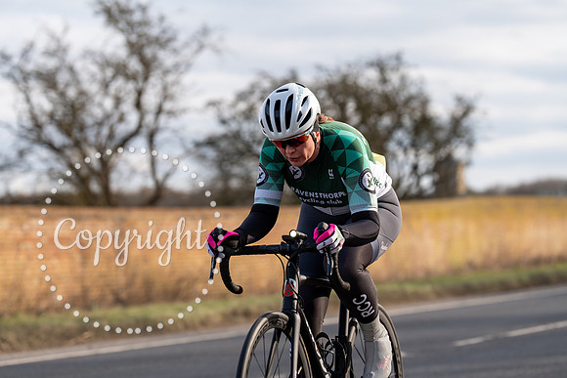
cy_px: 189
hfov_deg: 15.2
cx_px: 284
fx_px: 2127
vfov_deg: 10.2
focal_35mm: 135
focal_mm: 135
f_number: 4
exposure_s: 1/800
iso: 125
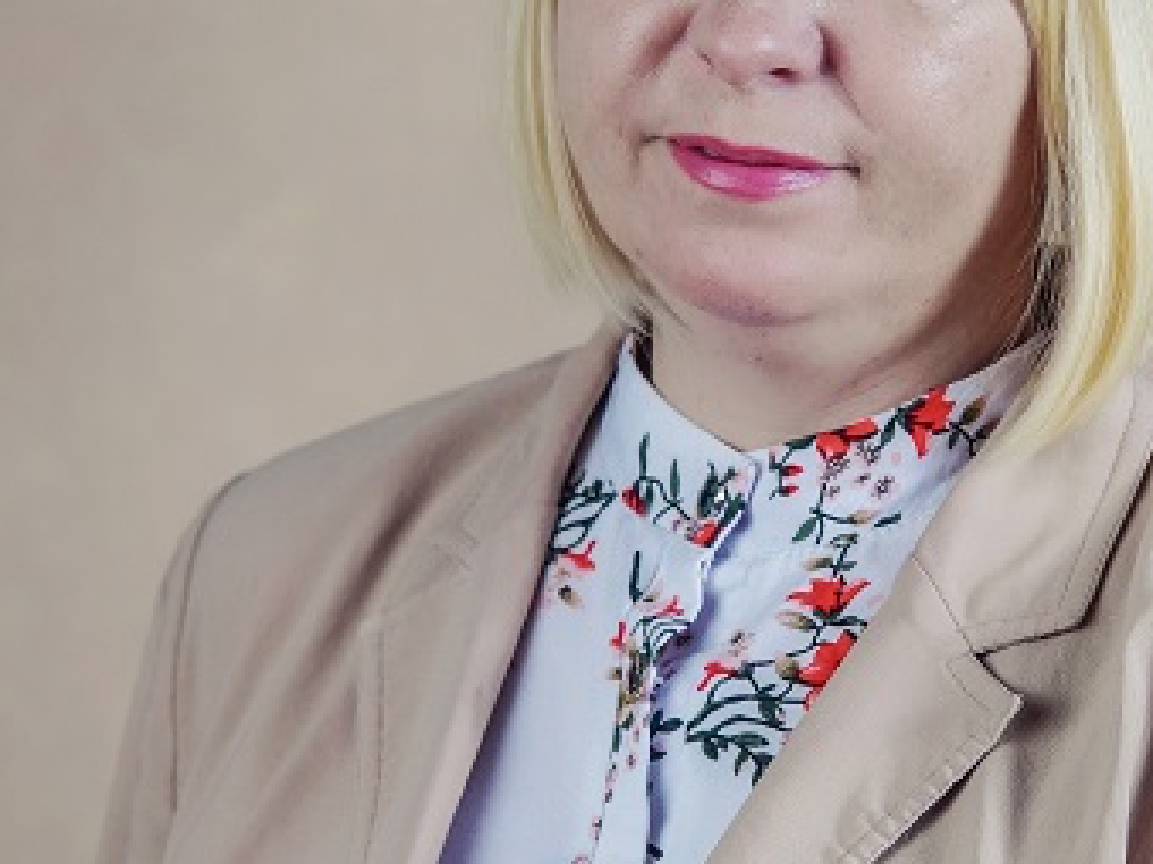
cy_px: 384
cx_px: 816
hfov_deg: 5.2
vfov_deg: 3.9
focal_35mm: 383
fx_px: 12753
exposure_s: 1/125
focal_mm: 150
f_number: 5
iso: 640
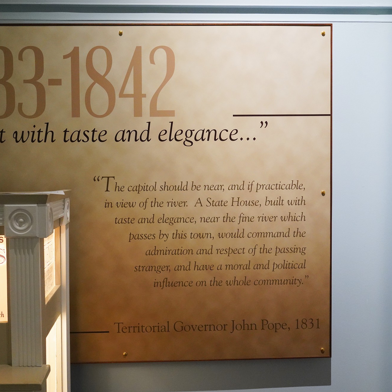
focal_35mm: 40
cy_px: 198
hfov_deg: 41.4
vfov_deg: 41.9
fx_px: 512
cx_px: 138
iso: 6400
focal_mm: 31
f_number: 4.5
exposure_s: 1/100
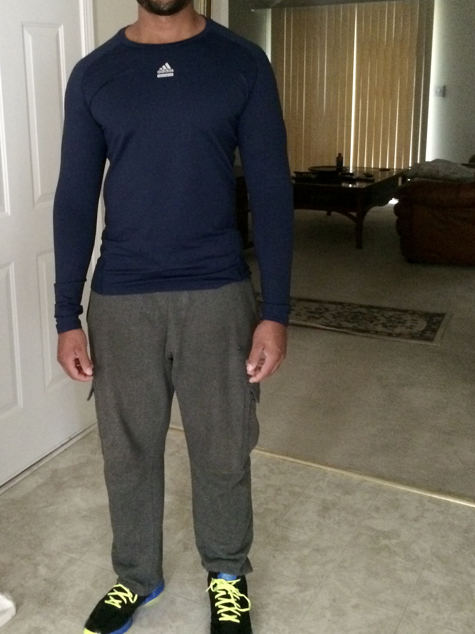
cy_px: 242
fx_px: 805
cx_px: 159
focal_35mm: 44
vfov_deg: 42.7
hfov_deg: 32.6
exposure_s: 1/15
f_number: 2.2
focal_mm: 4.12
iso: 500
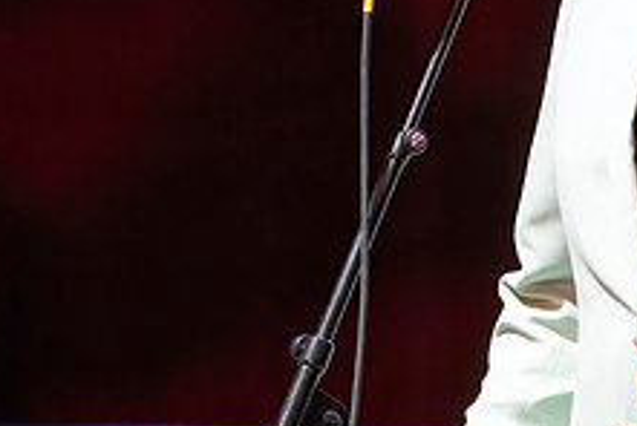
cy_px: 217
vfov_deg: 1.1
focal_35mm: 1211
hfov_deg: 1.7
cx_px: 786
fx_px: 21456
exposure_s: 1/250
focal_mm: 361
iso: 6400
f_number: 7.1
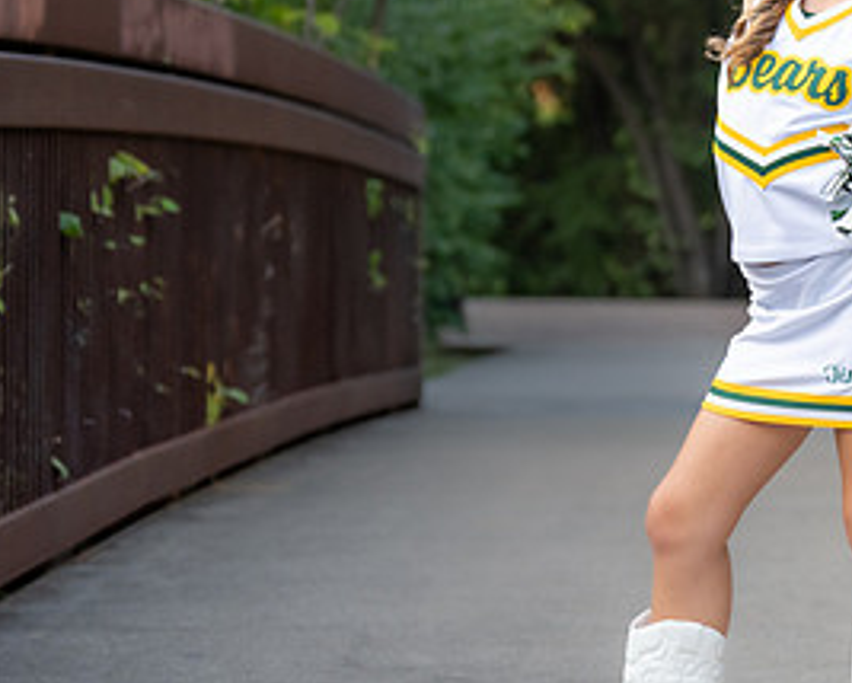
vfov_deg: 8.3
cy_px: 209
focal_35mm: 186
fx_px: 4694
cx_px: 893
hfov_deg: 10.3
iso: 640
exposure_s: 1/1000
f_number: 2.8
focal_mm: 70
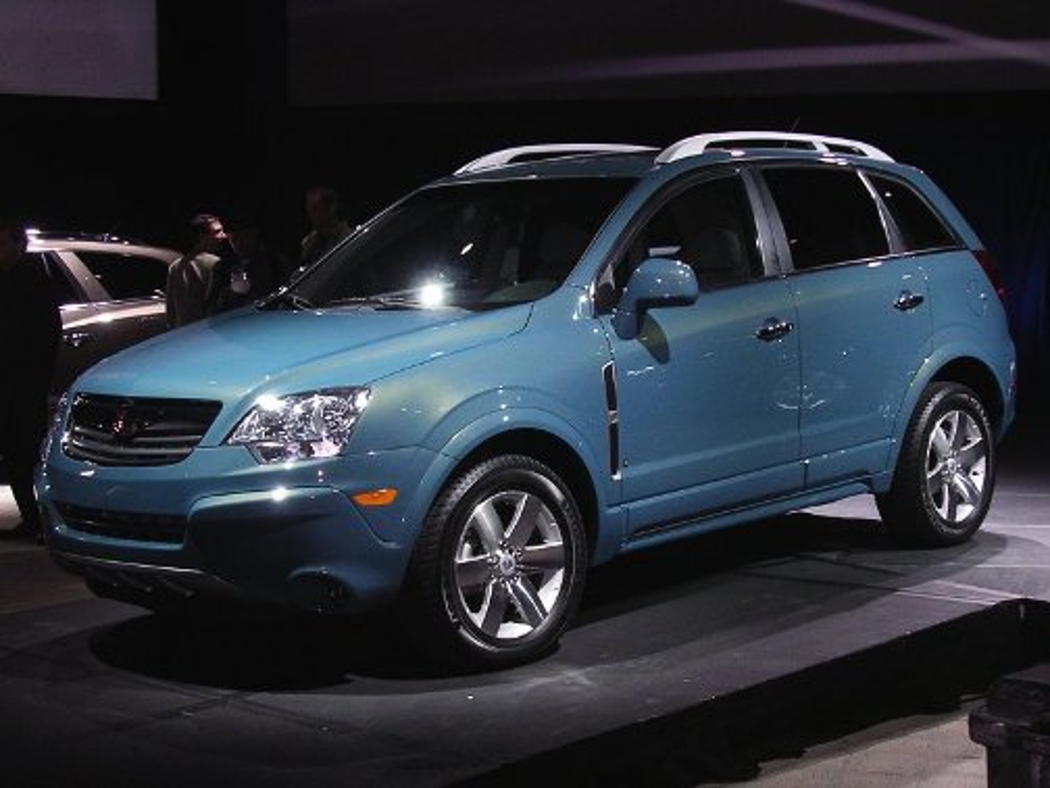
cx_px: 525
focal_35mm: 53
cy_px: 394
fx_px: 1608
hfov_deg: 36.2
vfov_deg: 27.5
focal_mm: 8
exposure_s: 1/60.1
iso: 217
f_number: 3.2
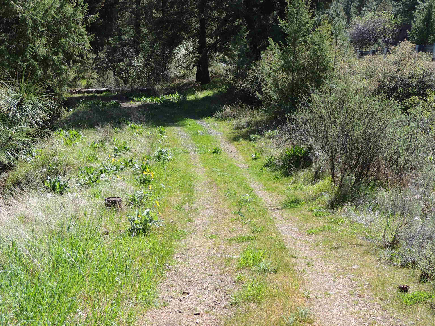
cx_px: 218
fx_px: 540
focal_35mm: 43
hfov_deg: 43.9
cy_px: 163
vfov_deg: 33.6
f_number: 3.4
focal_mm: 7.6
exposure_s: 1/500
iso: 100
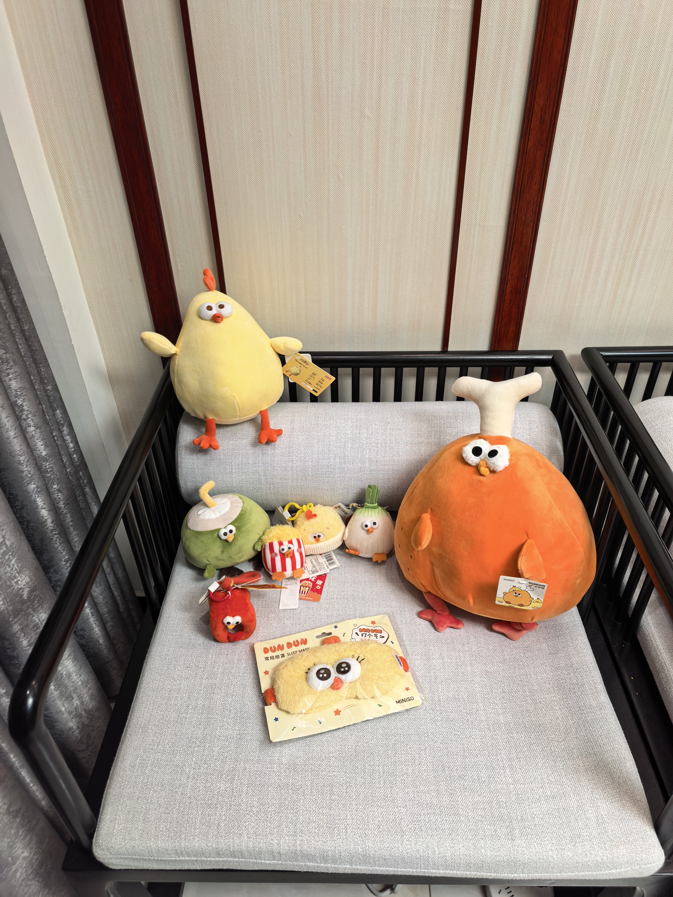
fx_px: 622
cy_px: 448
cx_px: 336
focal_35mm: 24
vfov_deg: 71.6
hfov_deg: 56.8
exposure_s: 1/100
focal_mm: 5.34
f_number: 1.6
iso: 80
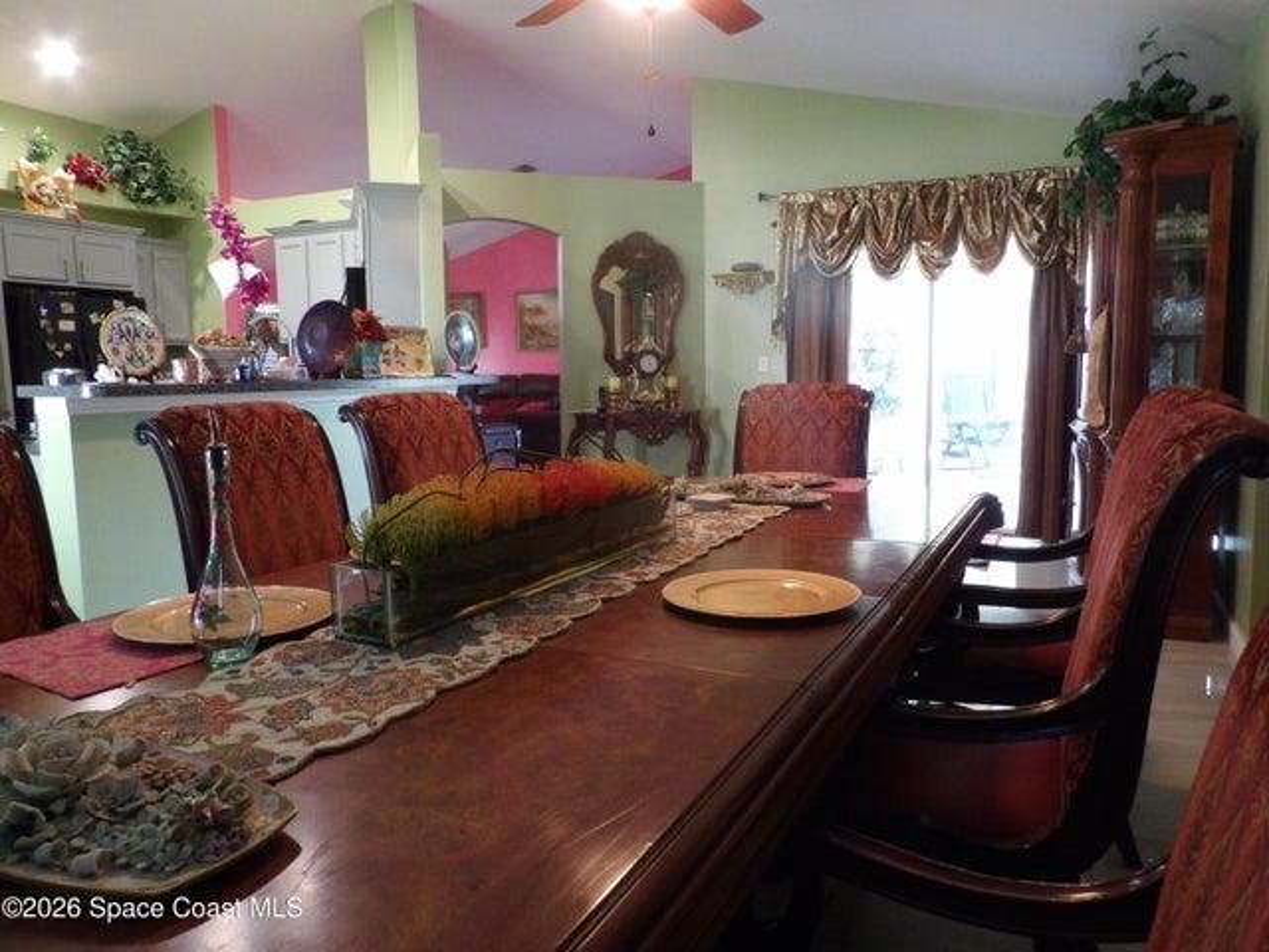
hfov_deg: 71.6
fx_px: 880
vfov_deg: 56.8
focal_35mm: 24
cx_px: 634
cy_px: 476
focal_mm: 4.3
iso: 618
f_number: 3.2
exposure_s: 1/17
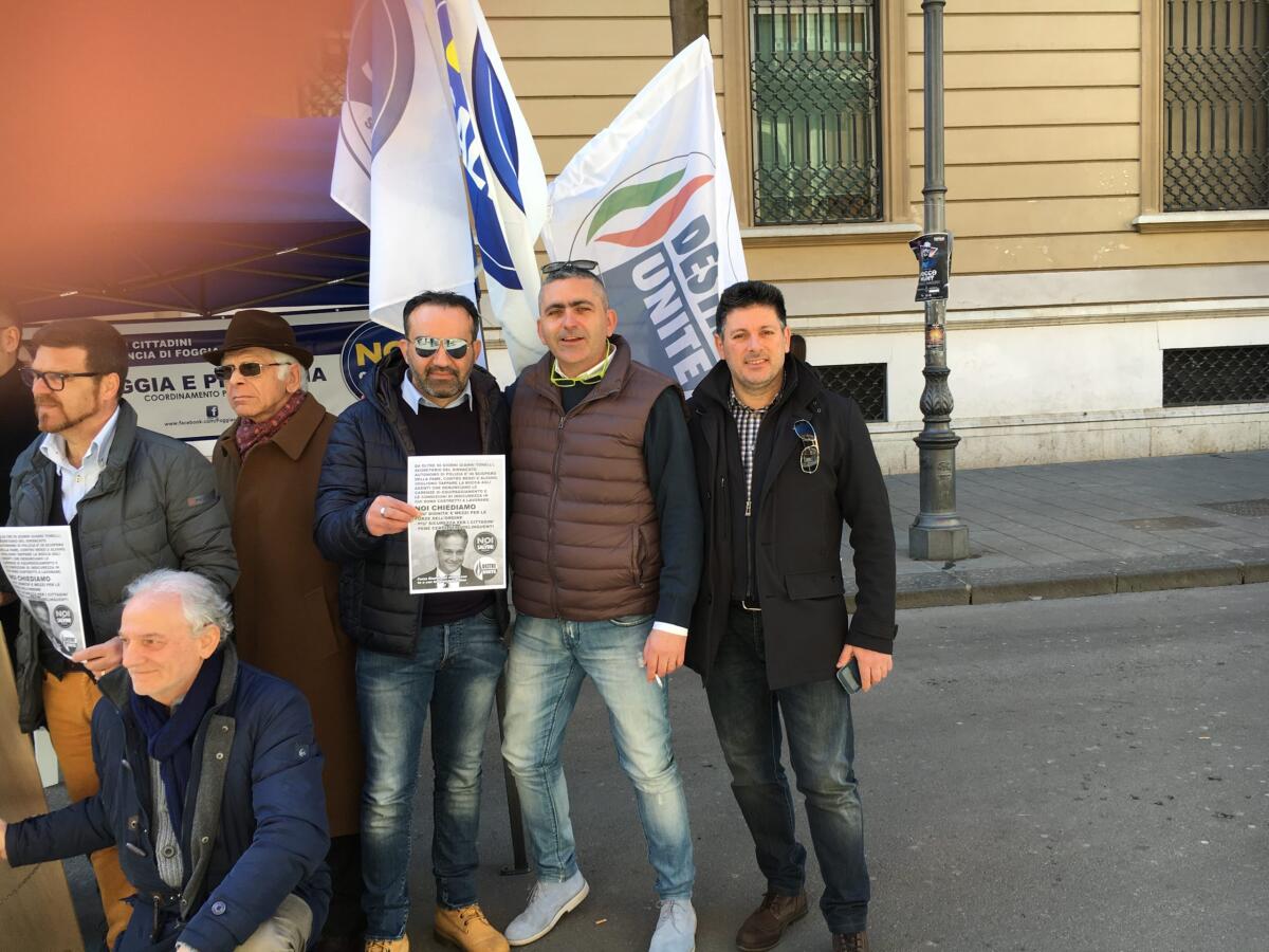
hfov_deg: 61.7
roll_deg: +1.8
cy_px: 476
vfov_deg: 48.2
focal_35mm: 29
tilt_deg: -4.8
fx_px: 1063
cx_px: 634
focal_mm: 4.15
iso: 25
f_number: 2.2
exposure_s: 1/154
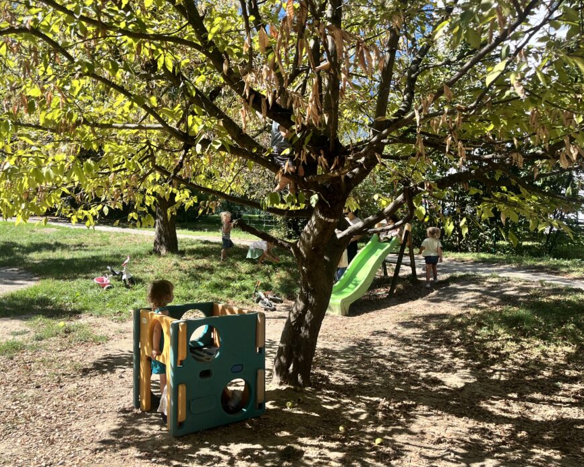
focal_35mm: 30
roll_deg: -1.6
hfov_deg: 58.6
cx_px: 258
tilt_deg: -3.2
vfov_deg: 48.5
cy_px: 234
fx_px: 519
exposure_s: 1/1086
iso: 50
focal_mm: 5.1
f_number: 1.6
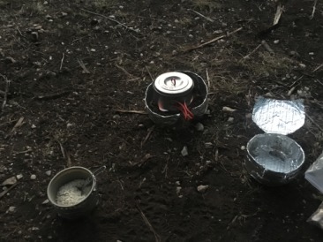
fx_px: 270
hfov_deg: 61.7
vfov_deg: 48.2
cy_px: 121
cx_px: 162
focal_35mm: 29
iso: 1000
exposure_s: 1/15
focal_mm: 4.15
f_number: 2.2
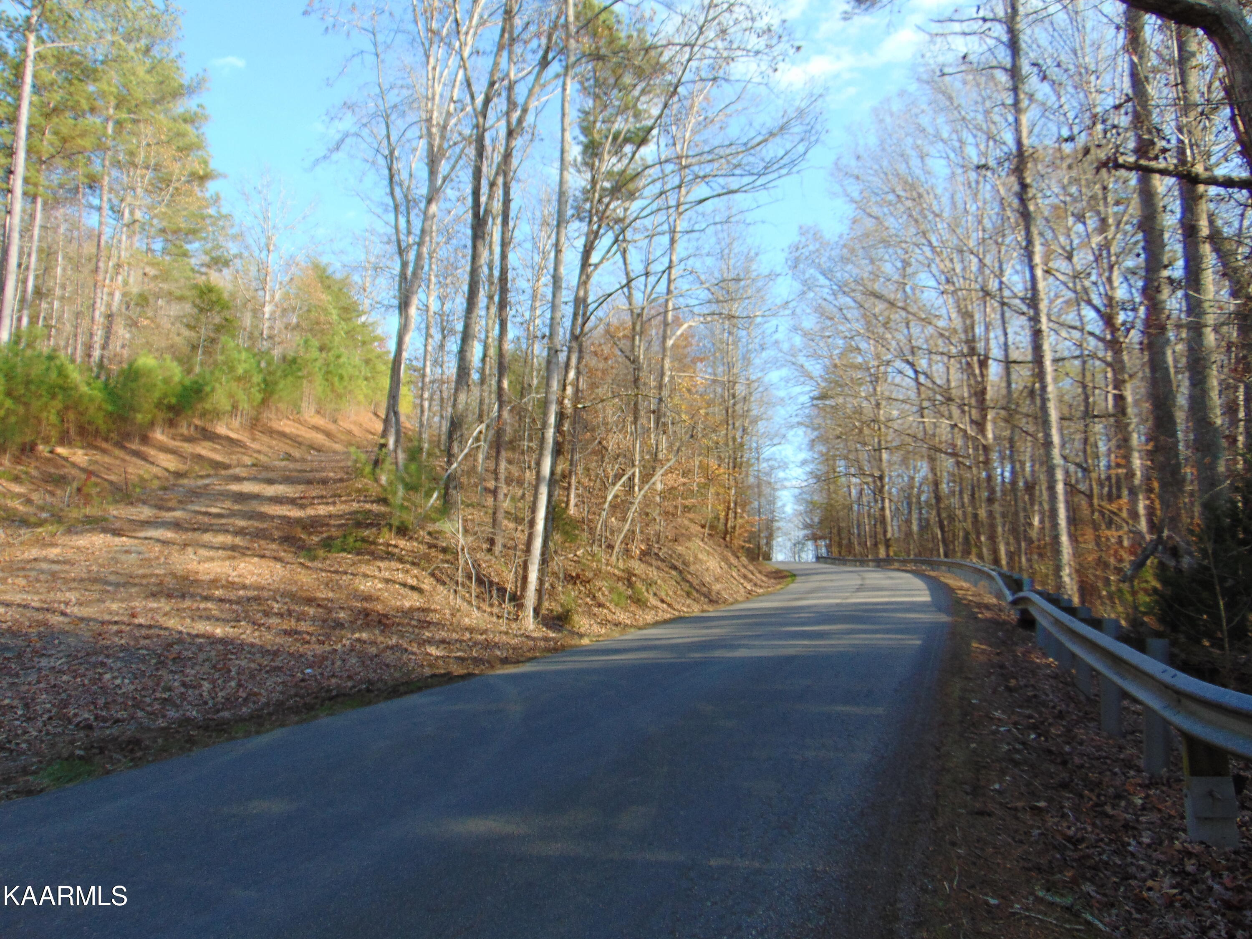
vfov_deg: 54.9
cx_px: 626
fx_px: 904
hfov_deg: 69.4
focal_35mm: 25
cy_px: 470
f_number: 3
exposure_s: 1/320
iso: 80
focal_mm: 4.5
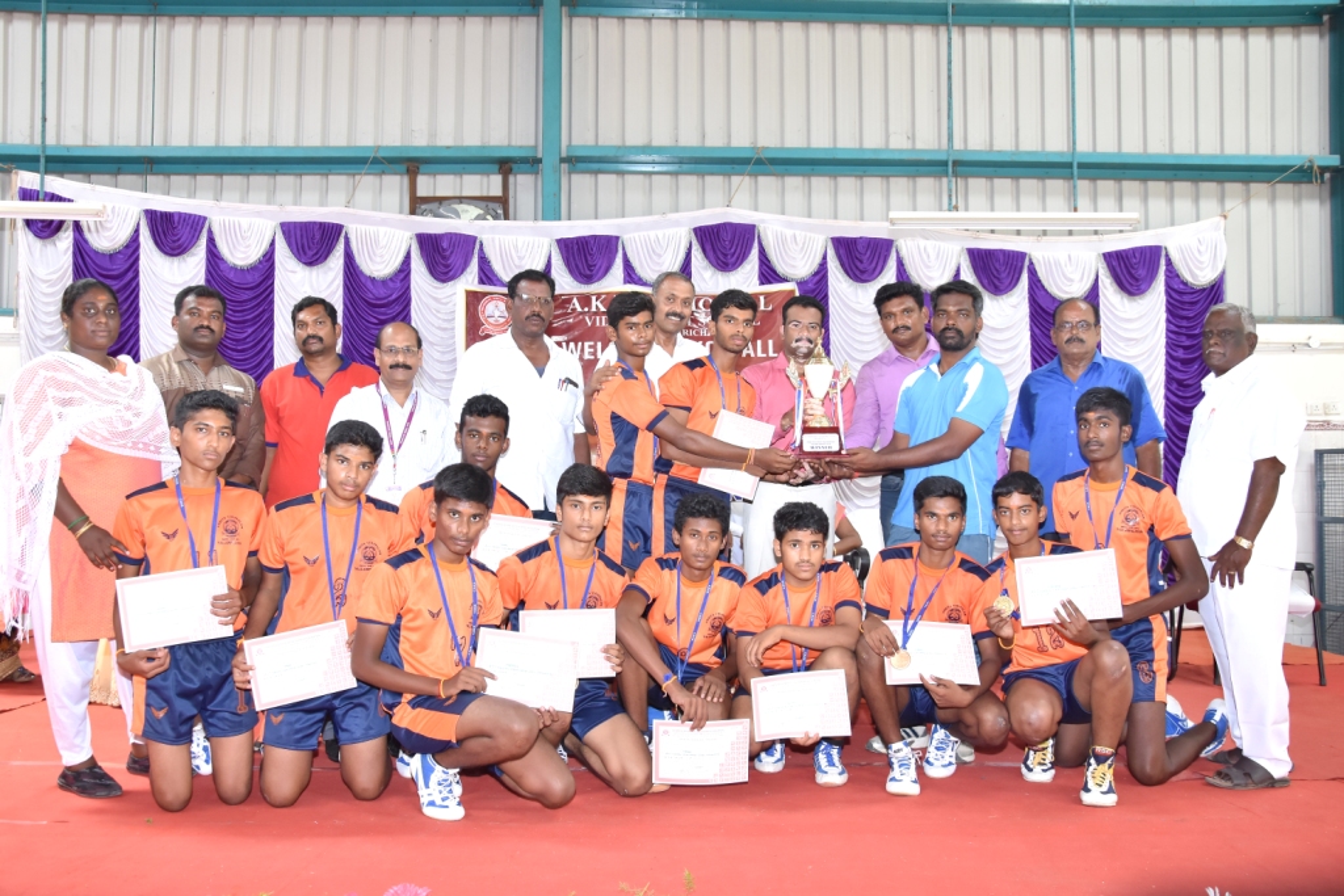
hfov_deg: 59.5
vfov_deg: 41.7
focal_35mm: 32
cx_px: 672
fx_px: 1176
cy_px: 448
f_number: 5.6
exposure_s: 1/100
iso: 1000
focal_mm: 21
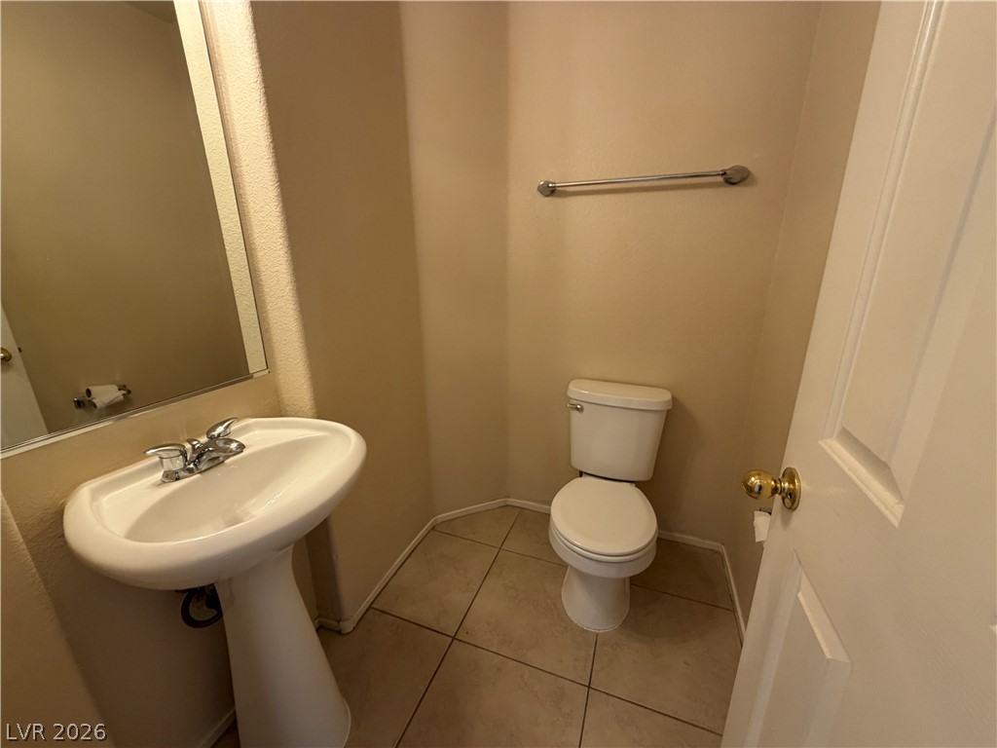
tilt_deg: -17.9
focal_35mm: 14
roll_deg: +1.4
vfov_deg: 85.7
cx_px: 498
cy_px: 374
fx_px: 403
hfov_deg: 102.1
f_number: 2.2
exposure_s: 1/60
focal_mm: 2.22
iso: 200
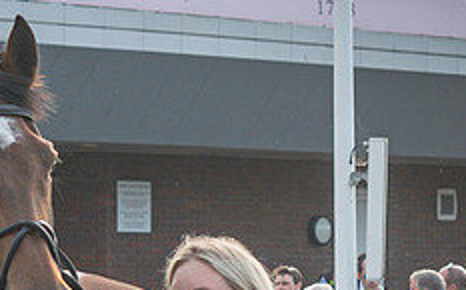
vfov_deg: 4.5
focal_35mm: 289
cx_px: 323
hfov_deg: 7.3
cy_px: 335
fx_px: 3666
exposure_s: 1/500
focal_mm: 50
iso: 200
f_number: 5
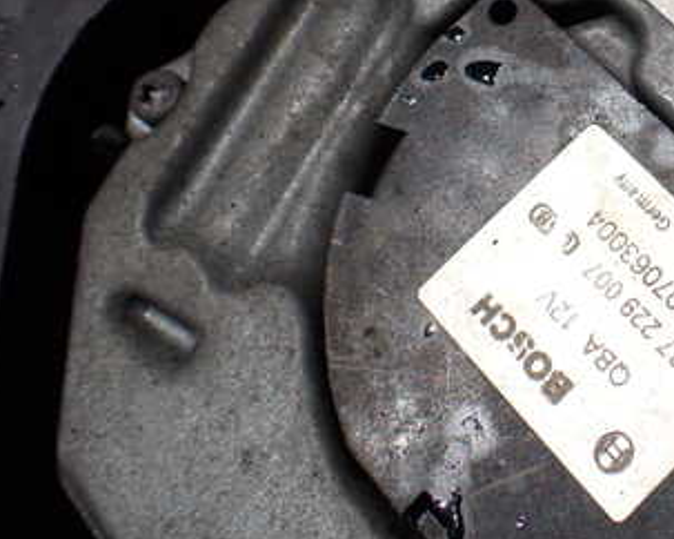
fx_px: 1156
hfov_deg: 30.5
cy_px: 51
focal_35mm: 58
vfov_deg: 25.4
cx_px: 650
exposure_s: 1/320
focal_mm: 5.4
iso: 100
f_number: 9
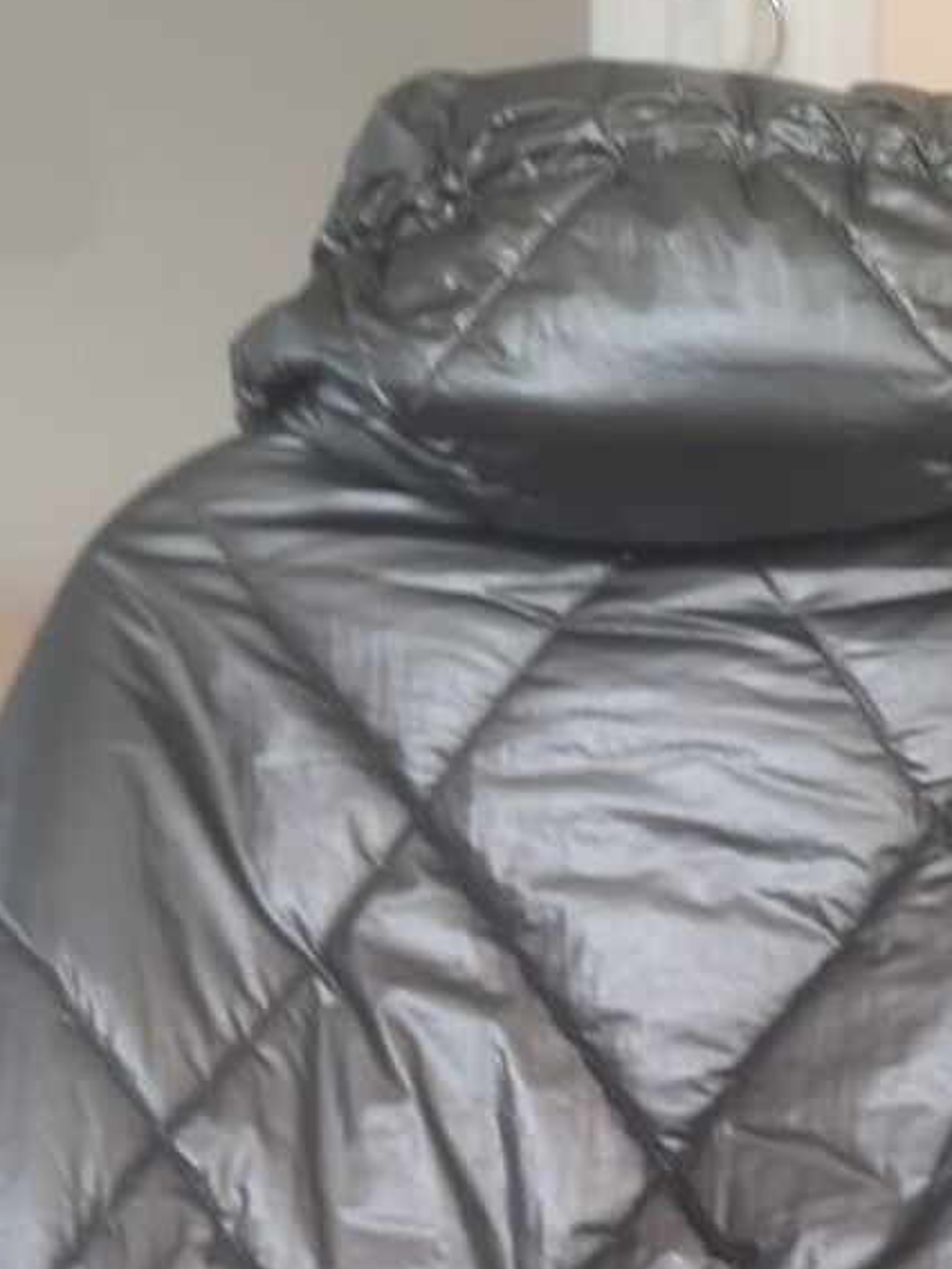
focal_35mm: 59
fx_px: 2163
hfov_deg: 24.7
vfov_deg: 30.7
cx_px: 656
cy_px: 1230
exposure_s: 1/50
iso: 40
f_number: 2
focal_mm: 4.6
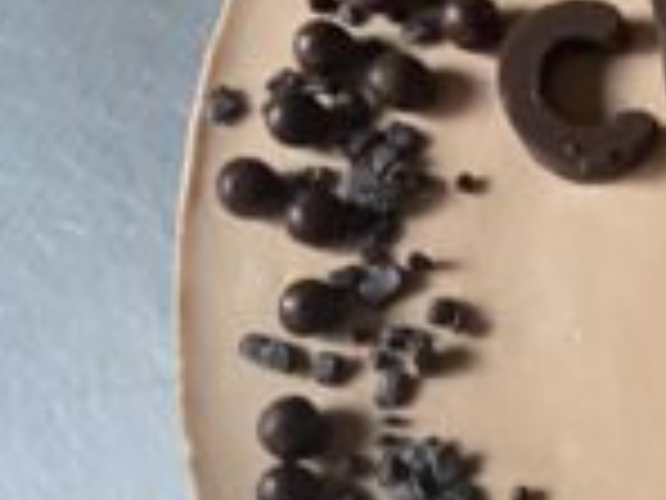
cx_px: 1217
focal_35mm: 117
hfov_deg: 14.6
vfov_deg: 12.7
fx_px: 2251
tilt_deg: -69.6
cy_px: 315
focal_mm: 4.25
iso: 500
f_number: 1.8
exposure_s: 1/40
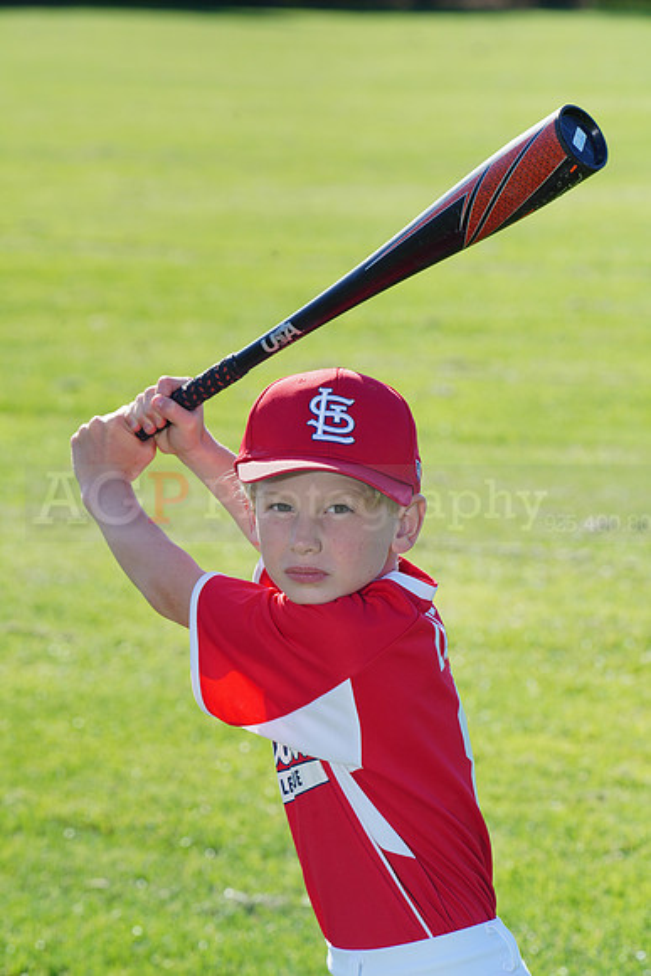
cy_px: 488
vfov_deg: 10.4
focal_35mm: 197
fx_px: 5340
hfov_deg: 7.0
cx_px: 326
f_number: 10
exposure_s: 1/200
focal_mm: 197
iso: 200
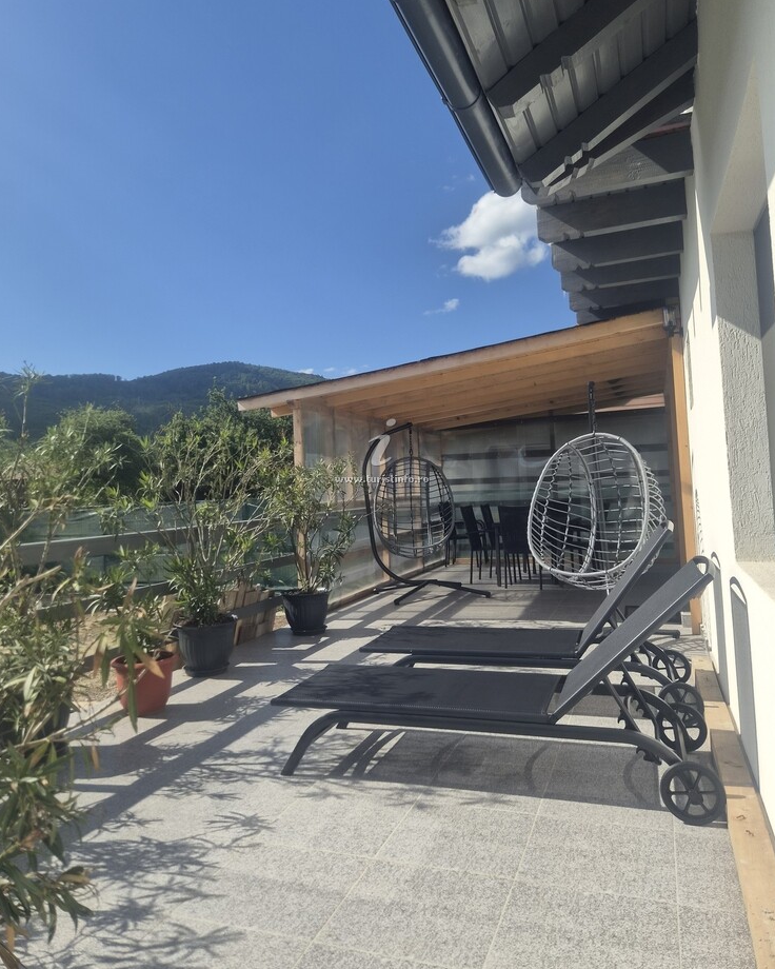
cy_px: 449
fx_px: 717
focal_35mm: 25
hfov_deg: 56.8
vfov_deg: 68.0
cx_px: 381
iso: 80
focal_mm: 5.4
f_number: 1.8
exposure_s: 1/4976
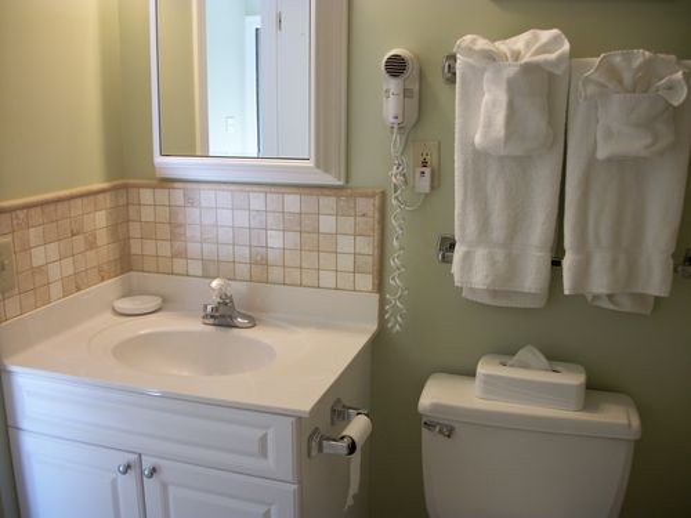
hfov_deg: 56.8
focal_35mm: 32
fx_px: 639
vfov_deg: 44.2
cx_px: 346
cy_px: 259
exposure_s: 1/50
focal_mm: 5.7
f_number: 2.9
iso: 80
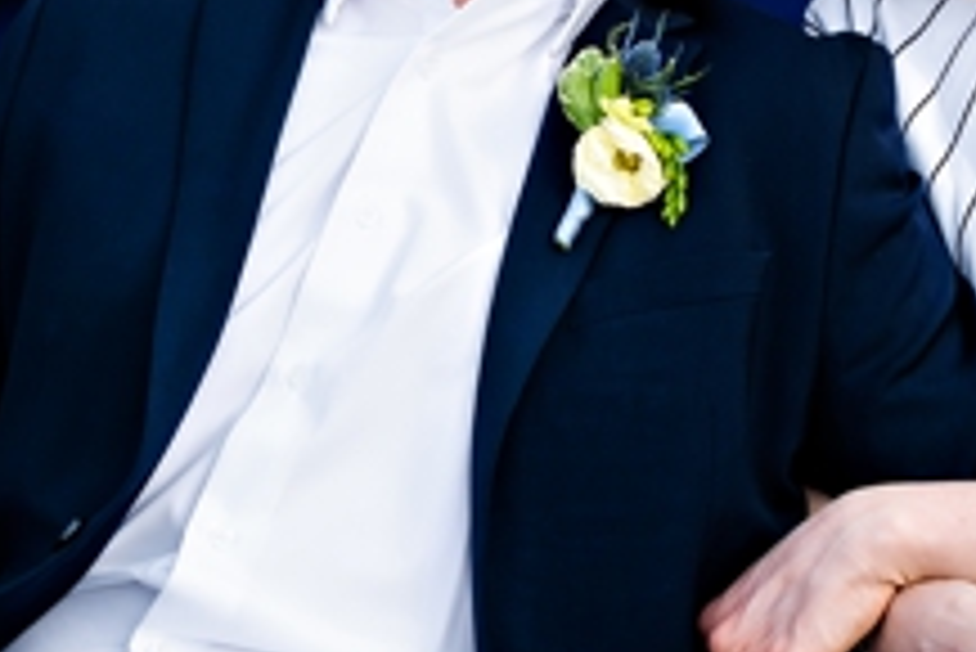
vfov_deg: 9.5
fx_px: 3934
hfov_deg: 14.1
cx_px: 306
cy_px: 128
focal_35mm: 145
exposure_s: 1/500
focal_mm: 35
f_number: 3.2
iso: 100
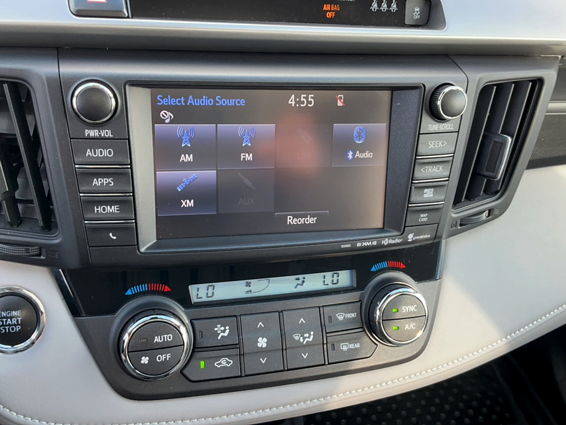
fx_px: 491
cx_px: 283
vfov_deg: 46.8
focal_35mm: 30
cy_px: 212
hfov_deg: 60.0
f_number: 1.8
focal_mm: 3
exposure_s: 1/60
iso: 25
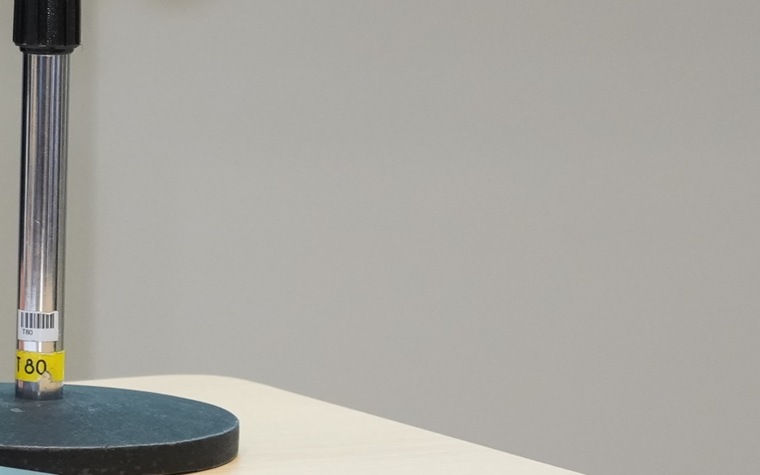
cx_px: -622
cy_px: -393
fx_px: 7810
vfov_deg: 3.5
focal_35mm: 377
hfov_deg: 5.5
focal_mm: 80
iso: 1250
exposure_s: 1/125
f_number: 4
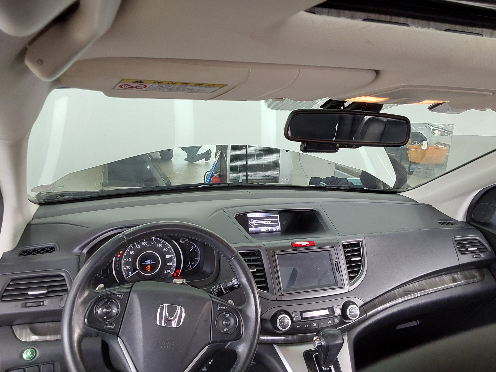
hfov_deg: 63.4
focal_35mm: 28
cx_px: 248
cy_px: 186
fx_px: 401
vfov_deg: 49.7
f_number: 1.9
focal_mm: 2.91
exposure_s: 1/60
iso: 64
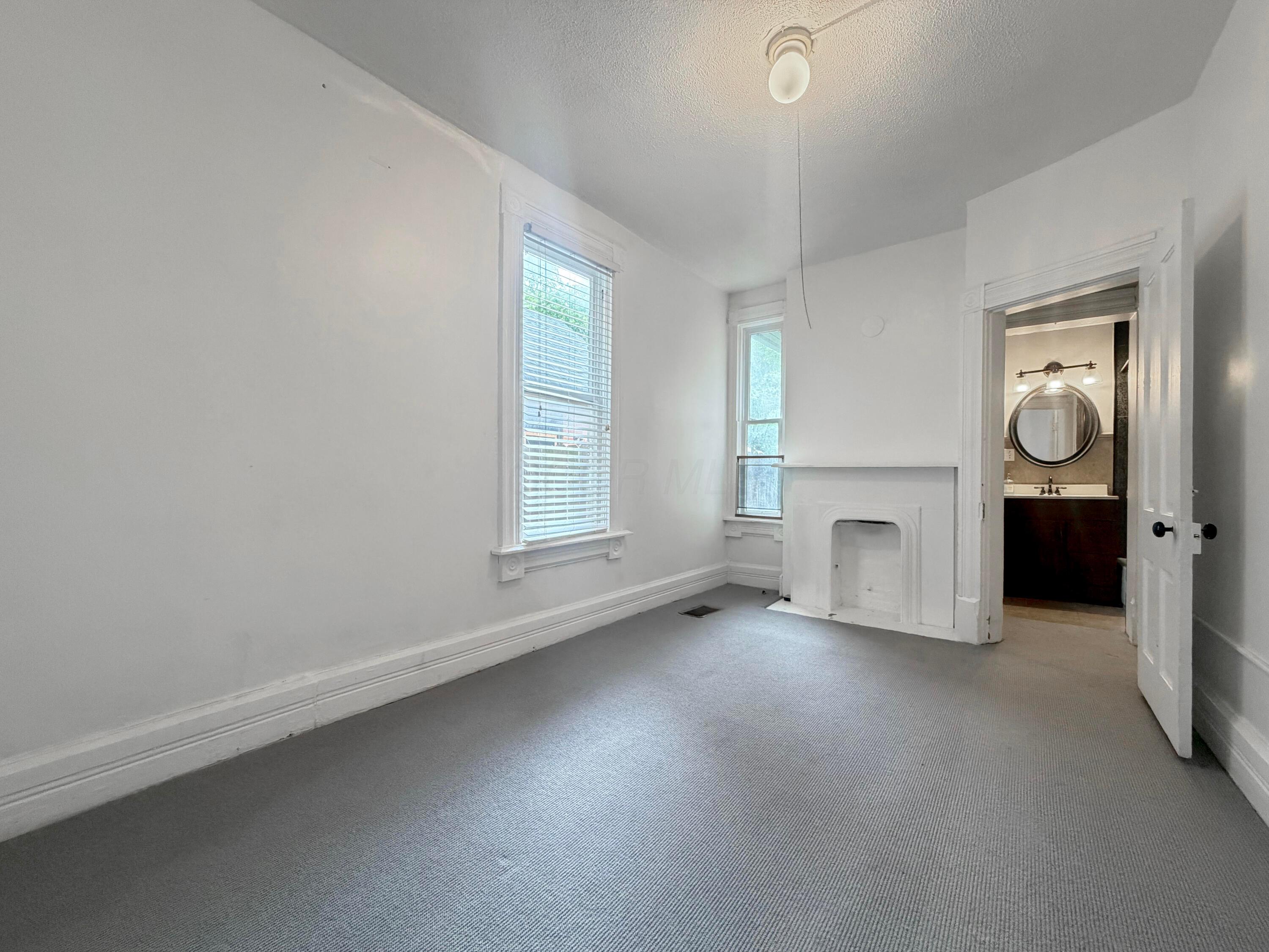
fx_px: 513
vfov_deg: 85.7
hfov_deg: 102.1
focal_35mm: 14
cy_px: 476
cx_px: 634
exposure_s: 1/67
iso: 320
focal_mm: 2.22
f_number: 2.2
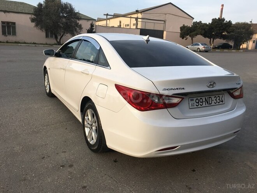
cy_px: 96
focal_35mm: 29
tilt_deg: -11.3
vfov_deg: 48.2
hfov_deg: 61.7
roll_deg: -2.8
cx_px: 128
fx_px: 215
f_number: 2.2
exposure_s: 1/557
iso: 25
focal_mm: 4.15
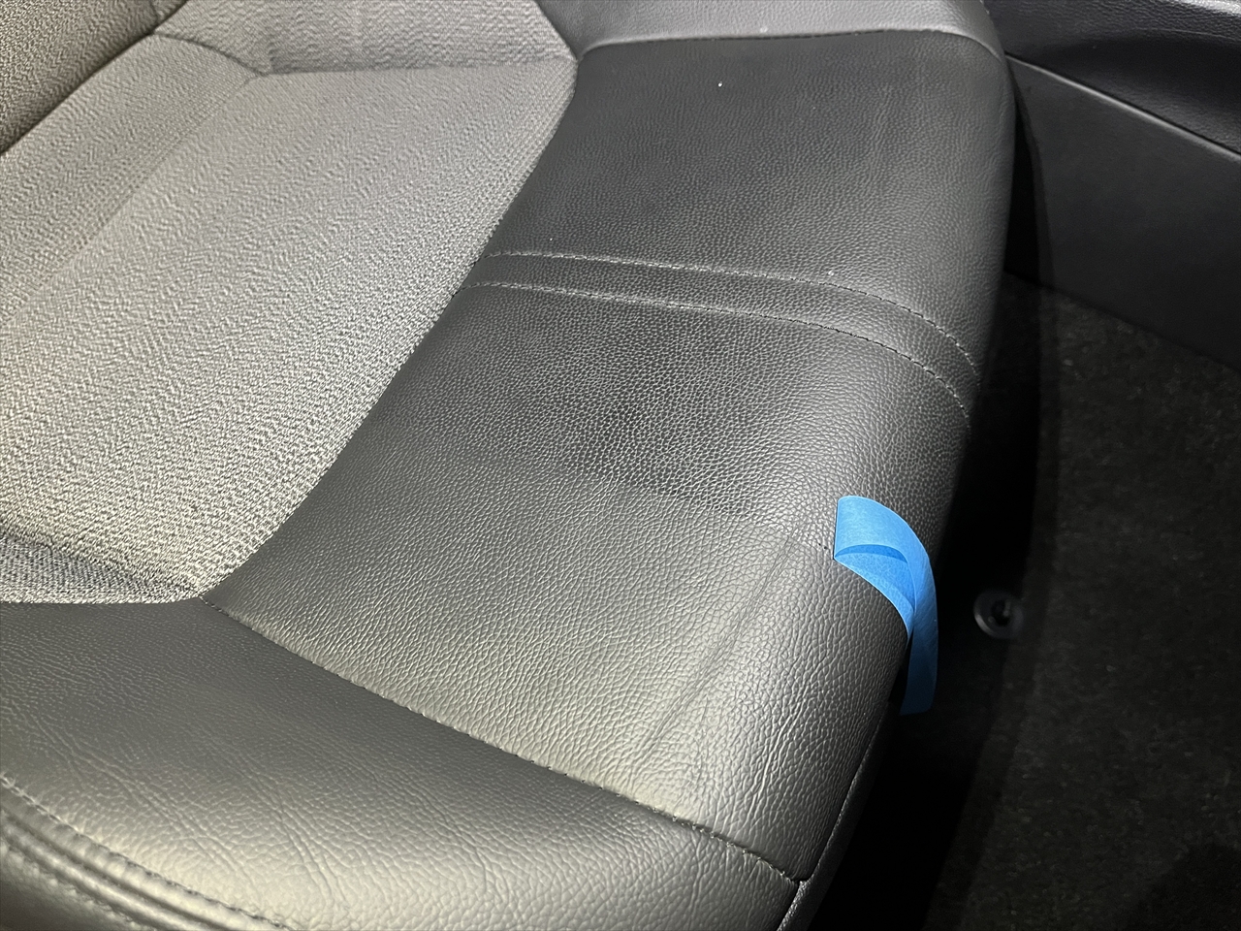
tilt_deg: -58.6
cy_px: 466
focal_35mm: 26
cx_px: 620
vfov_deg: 53.1
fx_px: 932
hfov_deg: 67.3
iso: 640
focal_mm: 5.1
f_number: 1.6
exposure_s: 1/31
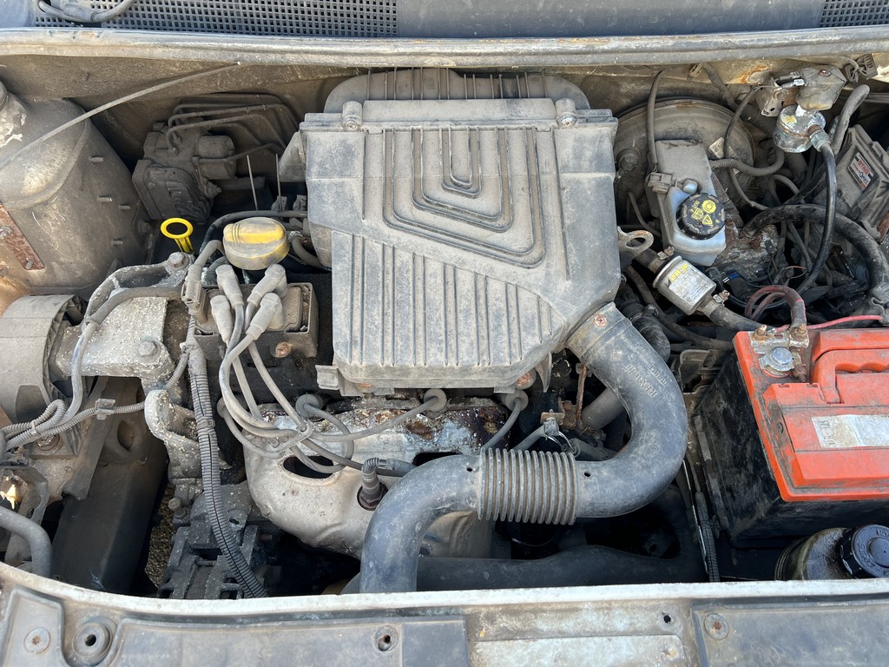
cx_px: 444
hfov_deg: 67.3
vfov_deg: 53.1
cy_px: 334
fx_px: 668
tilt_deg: -56.9
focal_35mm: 26
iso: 40
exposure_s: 1/121
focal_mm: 5.7
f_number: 1.5
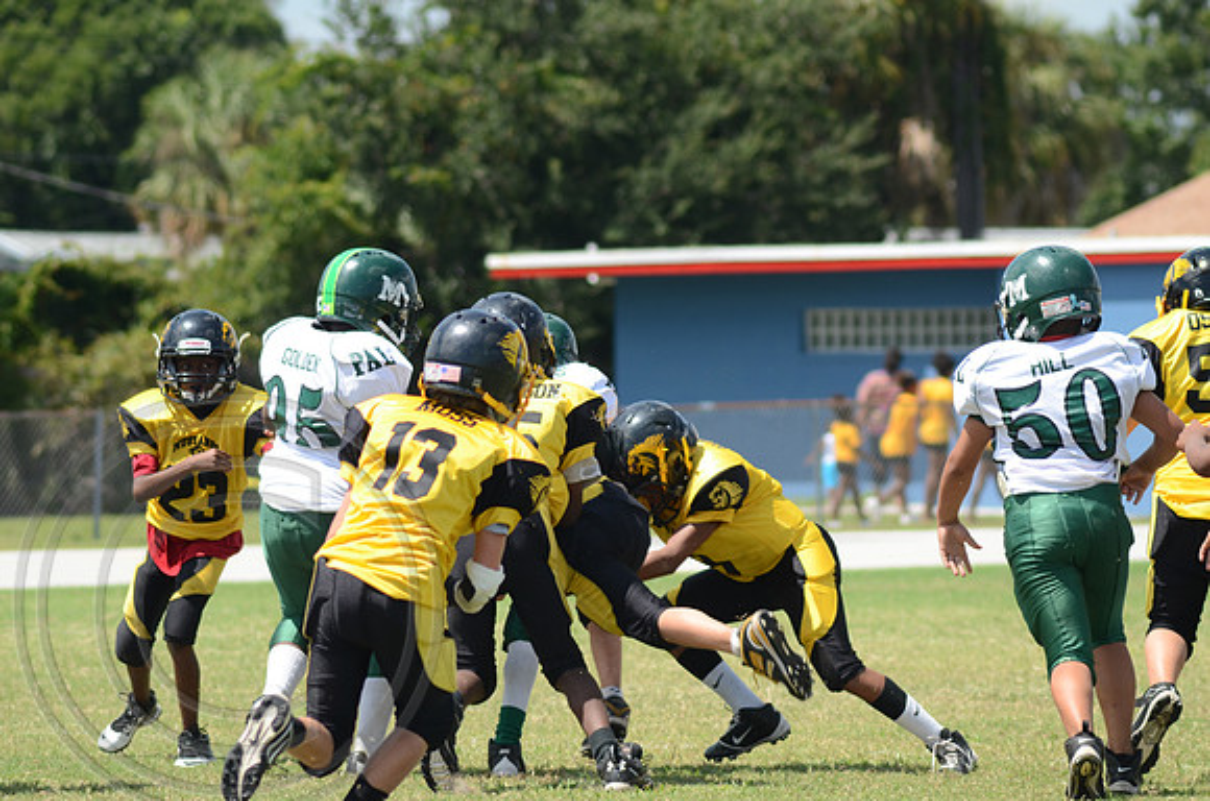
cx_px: 605
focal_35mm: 300
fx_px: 10061
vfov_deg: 4.6
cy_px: 400
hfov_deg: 6.9
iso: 200
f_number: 5.6
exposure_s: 1/640
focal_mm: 200
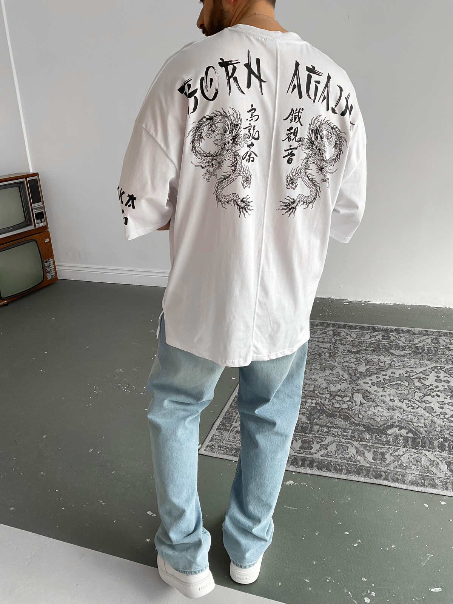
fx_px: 506
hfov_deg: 48.2
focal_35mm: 29
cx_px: 226
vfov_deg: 61.7
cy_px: 302
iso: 64
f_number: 1.8
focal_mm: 3
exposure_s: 1/100
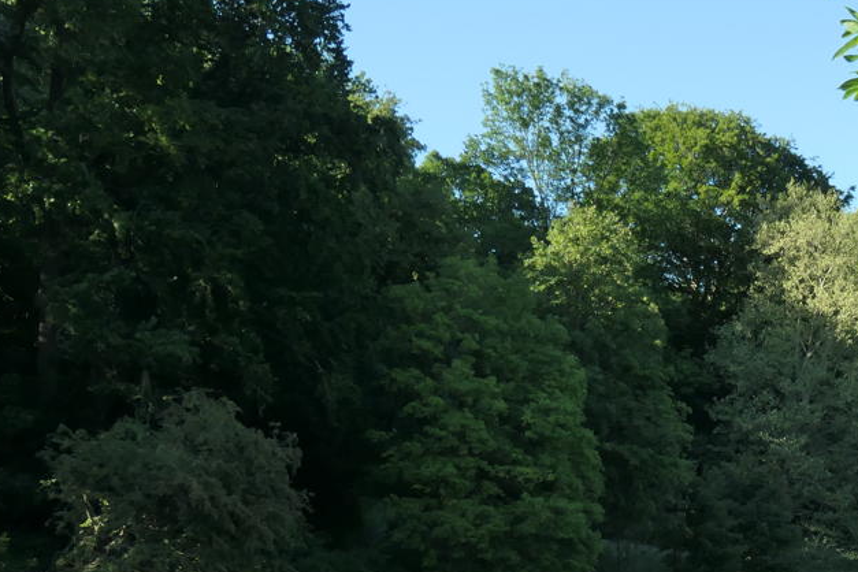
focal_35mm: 79
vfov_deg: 16.7
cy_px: 653
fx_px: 1883
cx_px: 1007
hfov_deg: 23.6
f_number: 3.6
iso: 200
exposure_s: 1/640
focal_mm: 12
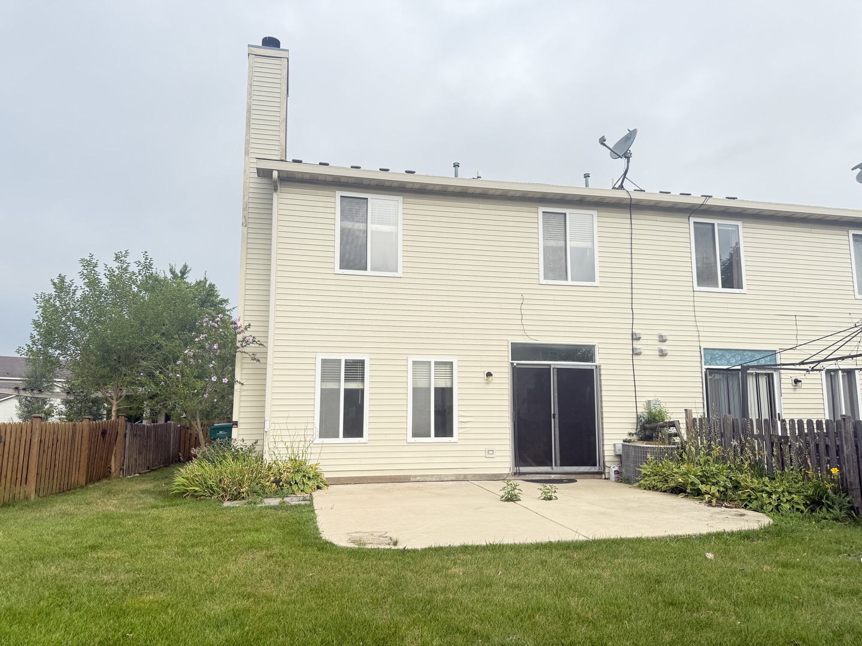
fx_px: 598
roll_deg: +0.0
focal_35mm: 24
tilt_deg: +9.1
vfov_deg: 56.8
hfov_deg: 71.6
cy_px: 323
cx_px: 431
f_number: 1.78
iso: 100
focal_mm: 6.76
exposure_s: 1/2611
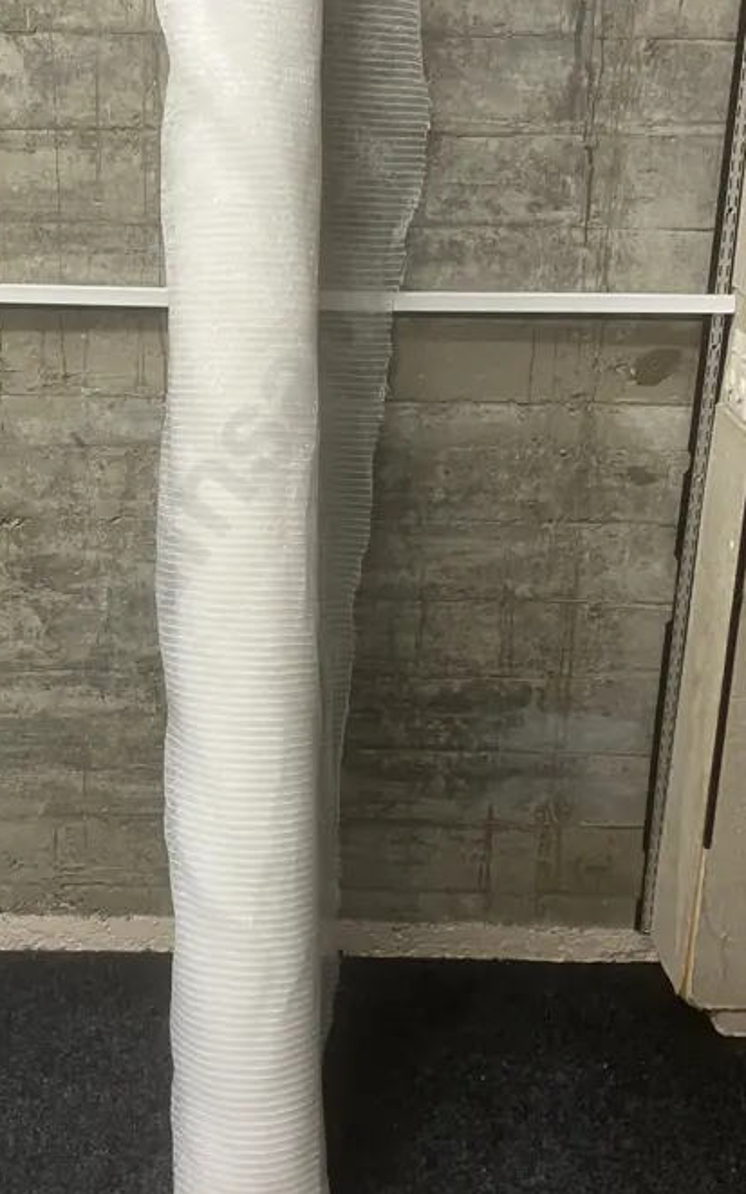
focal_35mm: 46
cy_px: 459
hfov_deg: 27.8
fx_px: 1497
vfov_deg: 43.2
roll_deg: +0.6
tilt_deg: -16.1
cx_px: 240
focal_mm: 3.99
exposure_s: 1/50
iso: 100
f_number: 1.8
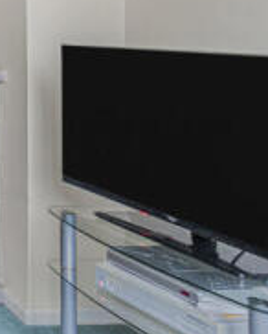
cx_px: -316
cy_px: 21
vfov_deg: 32.6
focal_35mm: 54
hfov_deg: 17.0
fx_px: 535
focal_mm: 16
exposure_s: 1
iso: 400
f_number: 8
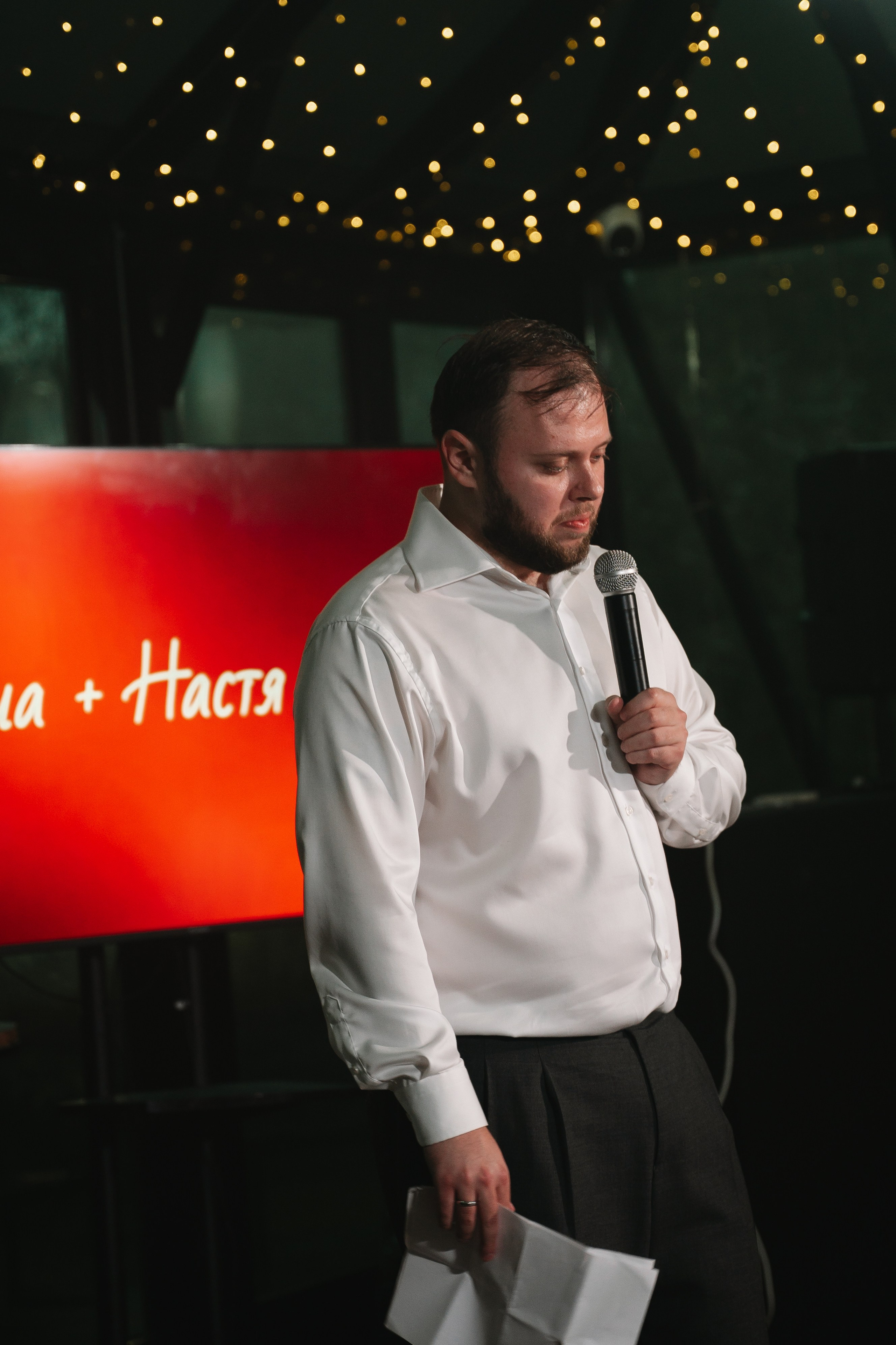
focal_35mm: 105
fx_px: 3920
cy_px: 672
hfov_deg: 13.0
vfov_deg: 19.5
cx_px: 448
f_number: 2.8
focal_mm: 70
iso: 200
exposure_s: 1/125
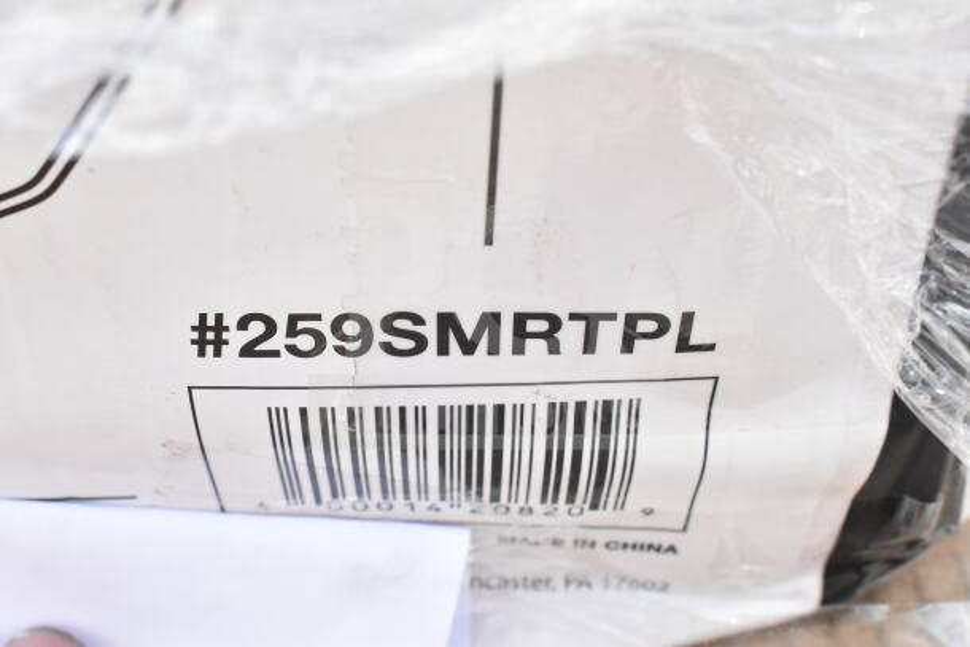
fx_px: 1374
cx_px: 485
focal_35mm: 51
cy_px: 324
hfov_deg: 38.9
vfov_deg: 26.5
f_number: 11
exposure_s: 1/500
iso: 1600
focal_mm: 34
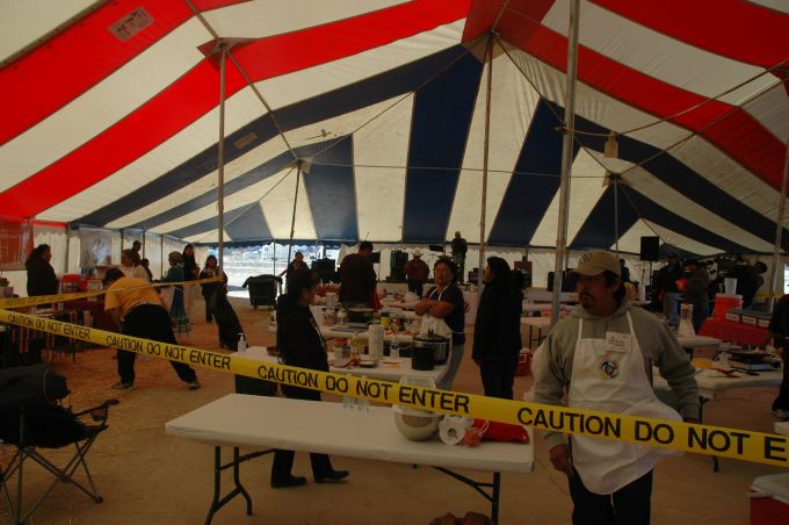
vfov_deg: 47.8
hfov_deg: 67.4
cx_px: 394
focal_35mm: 27
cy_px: 262
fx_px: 591
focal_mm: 18
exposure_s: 1/200
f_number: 7.1
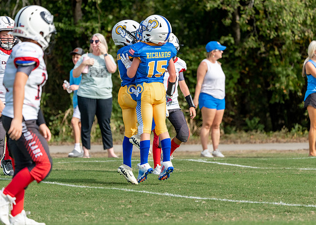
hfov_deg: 7.9
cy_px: 112
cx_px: 158
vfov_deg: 5.6
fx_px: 2301
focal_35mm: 256
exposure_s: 1/2000
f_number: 5.6
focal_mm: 241
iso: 500
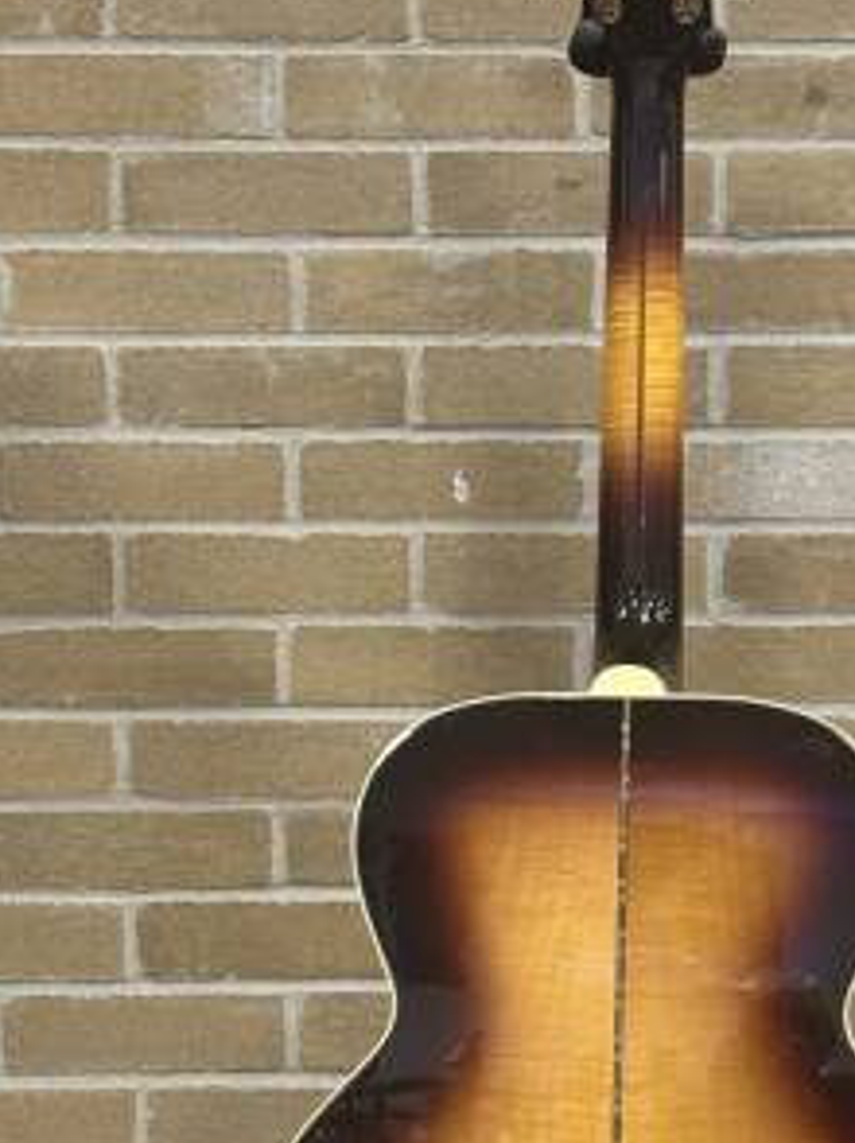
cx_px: 626
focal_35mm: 85
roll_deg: -0.3
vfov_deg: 23.0
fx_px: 2803
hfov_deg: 17.3
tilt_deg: -5.1
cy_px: 735
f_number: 1.78
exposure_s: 1/40
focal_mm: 6.76
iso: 250
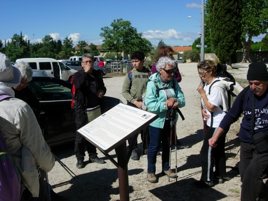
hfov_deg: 49.0
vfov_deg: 37.7
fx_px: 294
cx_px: 134
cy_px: 100
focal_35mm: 38
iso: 64
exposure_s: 1/1024
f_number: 4.8
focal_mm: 7.8
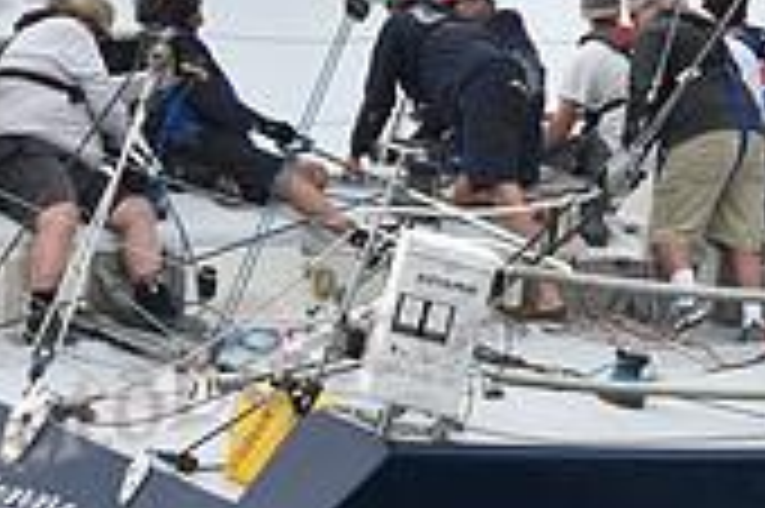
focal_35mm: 239
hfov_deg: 8.6
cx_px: 752
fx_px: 5074
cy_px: 92
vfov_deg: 5.7
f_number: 8
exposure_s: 1/800
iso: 250
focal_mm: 70
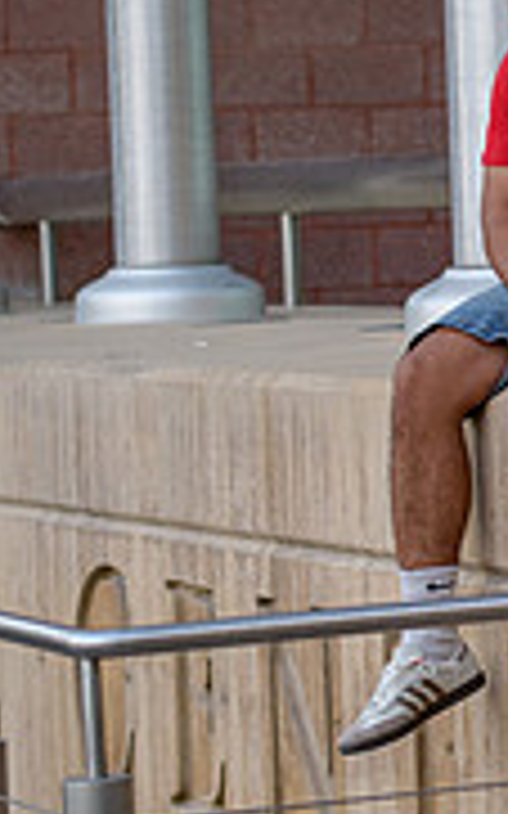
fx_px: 5077
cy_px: 223
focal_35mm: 229
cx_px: 1223
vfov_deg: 9.2
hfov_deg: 5.5
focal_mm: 70
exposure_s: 1/100
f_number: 3.2
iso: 250
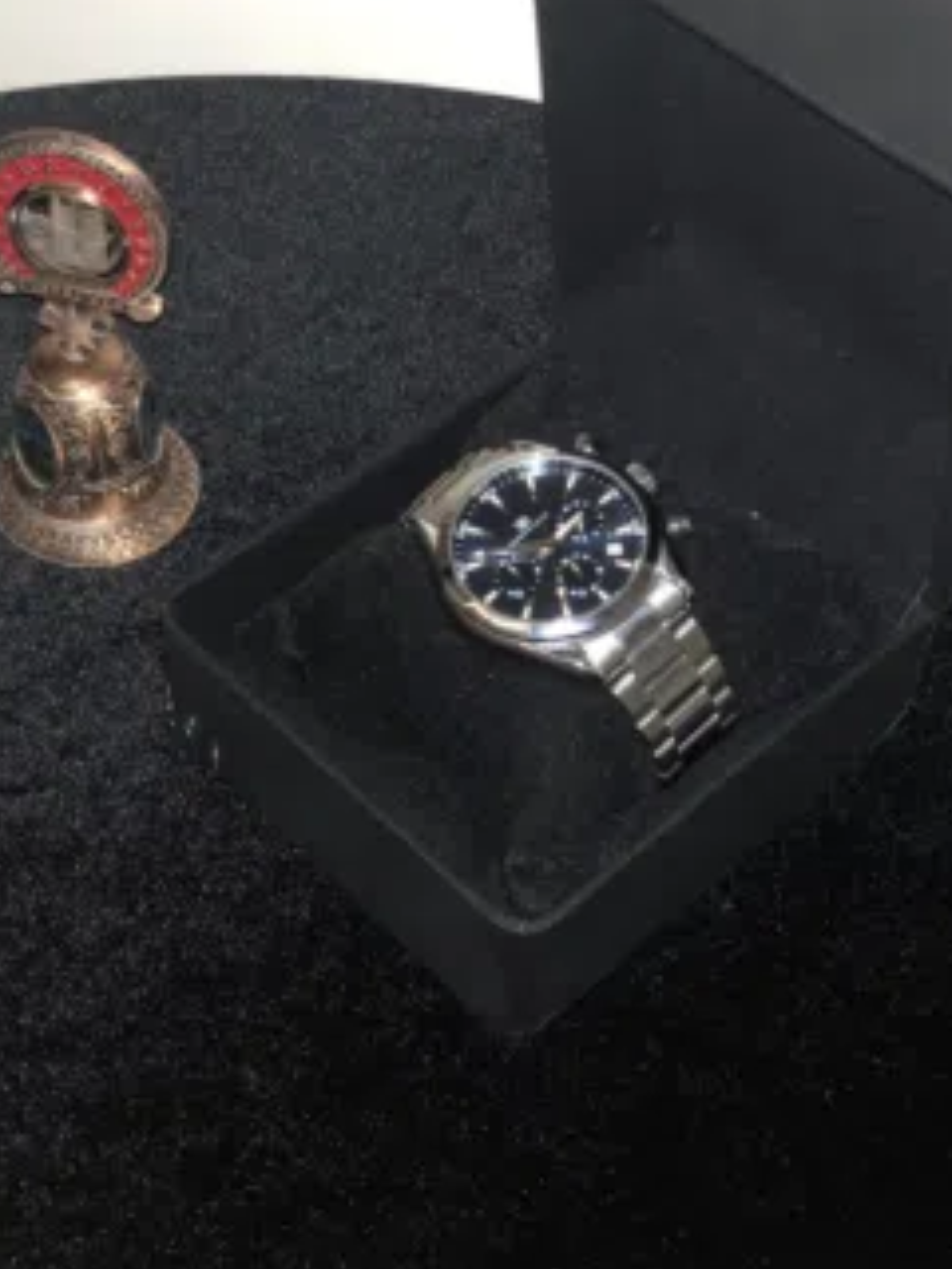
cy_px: 650
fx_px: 2383
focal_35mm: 65
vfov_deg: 29.8
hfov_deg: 22.6
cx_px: 416
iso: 100
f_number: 2.4
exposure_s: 1/33
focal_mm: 6
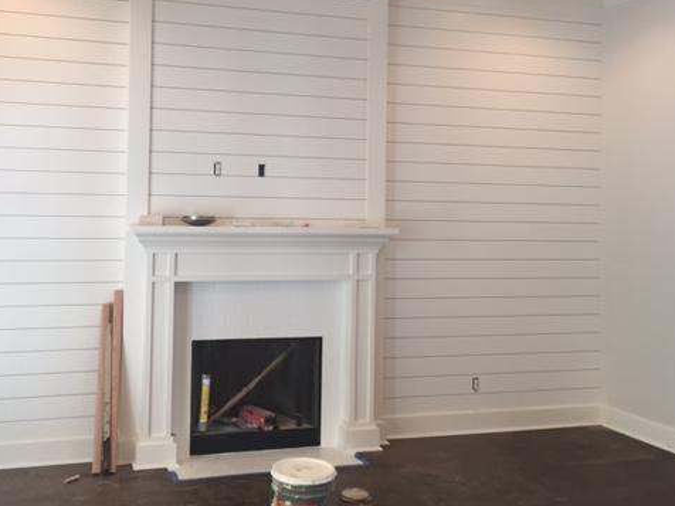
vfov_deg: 36.6
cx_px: 265
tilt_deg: +2.4
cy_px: 190
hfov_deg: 47.5
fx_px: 760
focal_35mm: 39
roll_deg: -1.3
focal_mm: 4.15
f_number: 2.2
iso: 64
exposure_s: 1/30
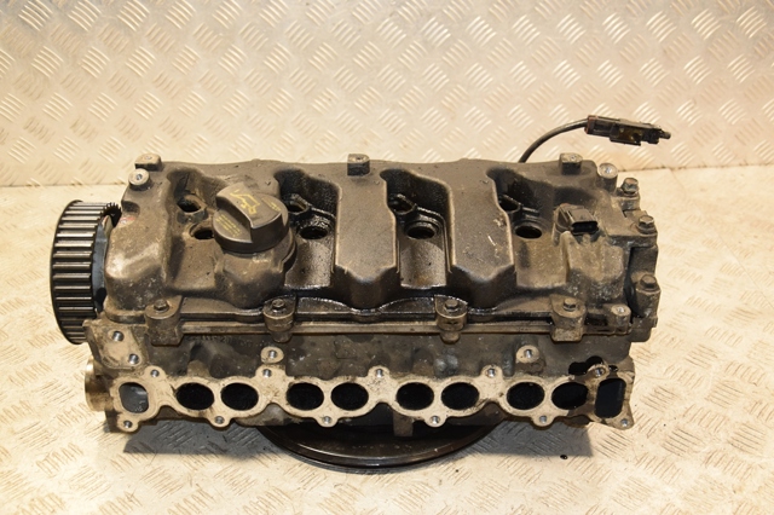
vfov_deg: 31.9
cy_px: 258
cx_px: 387
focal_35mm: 42
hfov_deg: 46.4
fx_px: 902
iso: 800
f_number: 5
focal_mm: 28
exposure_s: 1/80
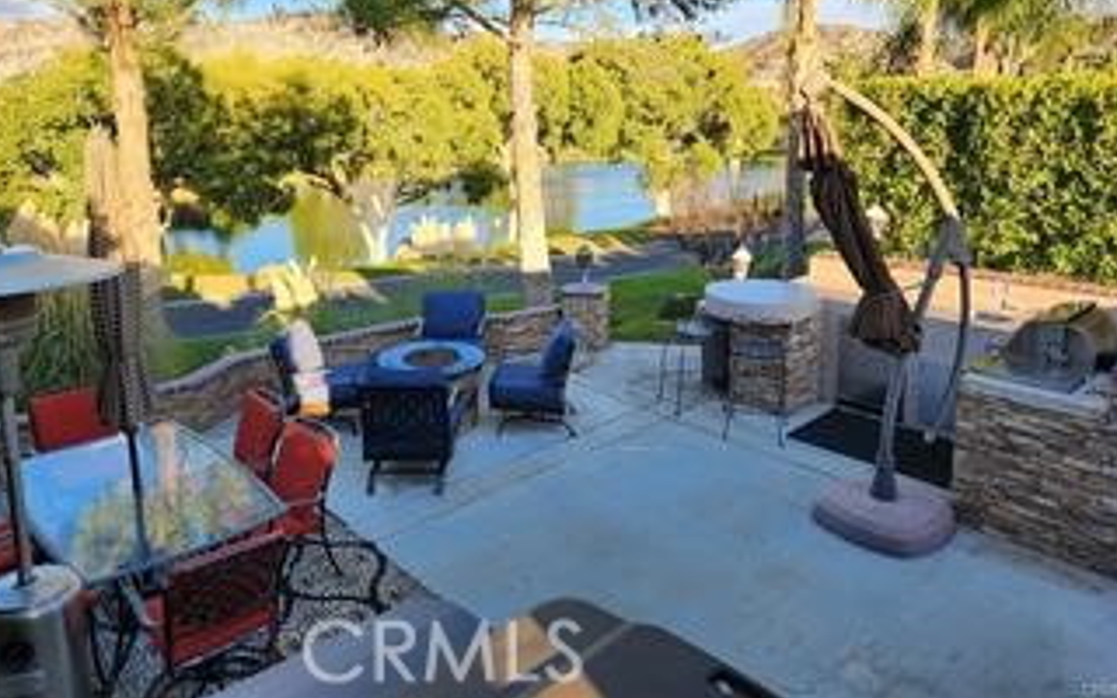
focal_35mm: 26
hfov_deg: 70.4
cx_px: 546
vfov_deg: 47.1
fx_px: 791
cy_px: 255
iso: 20
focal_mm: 5.4
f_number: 1.8
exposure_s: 1/440
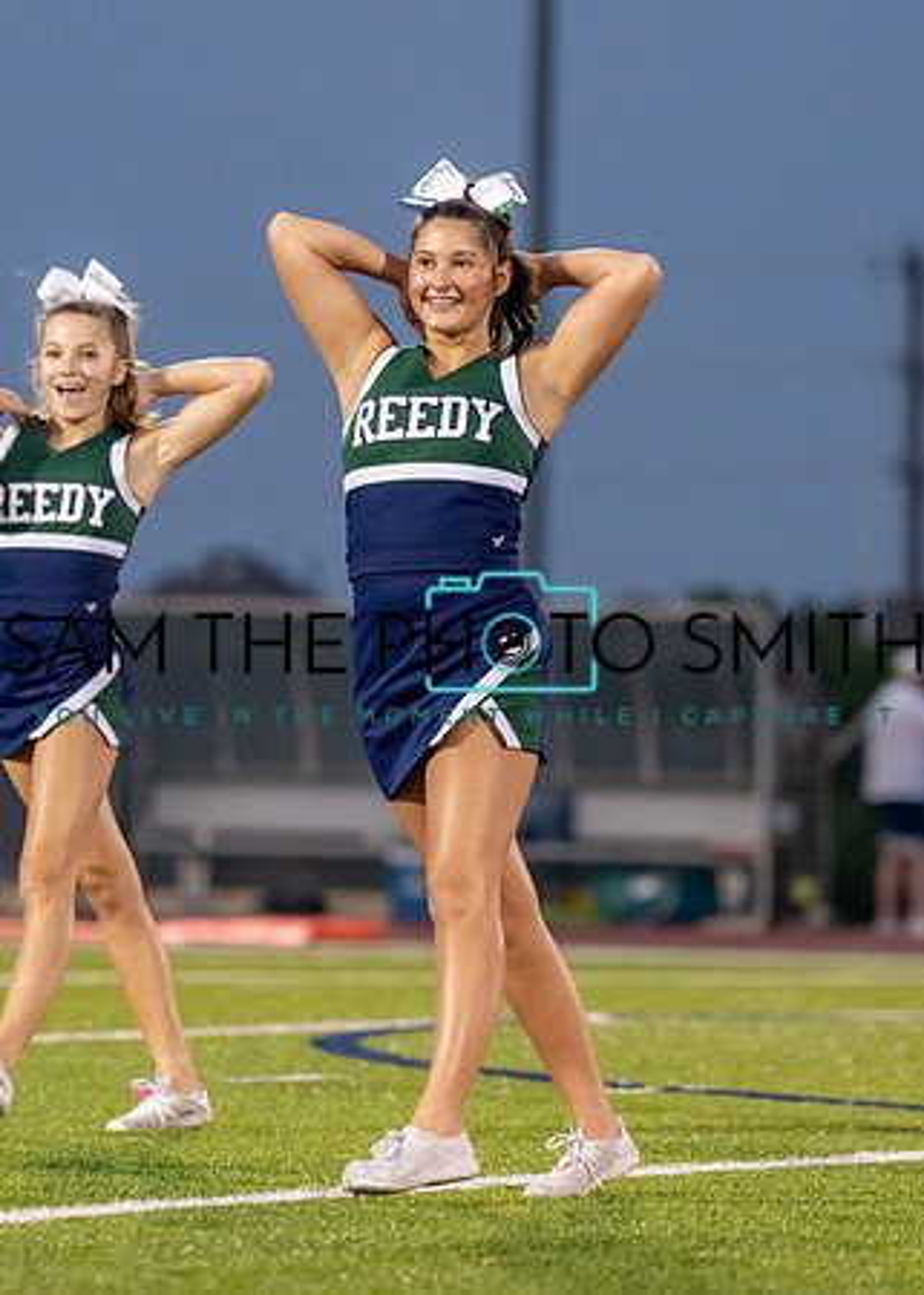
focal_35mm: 304
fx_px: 11188
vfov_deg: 6.6
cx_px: 509
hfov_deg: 4.7
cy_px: 603
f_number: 2.8
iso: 1250
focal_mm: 148
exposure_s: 1/1000
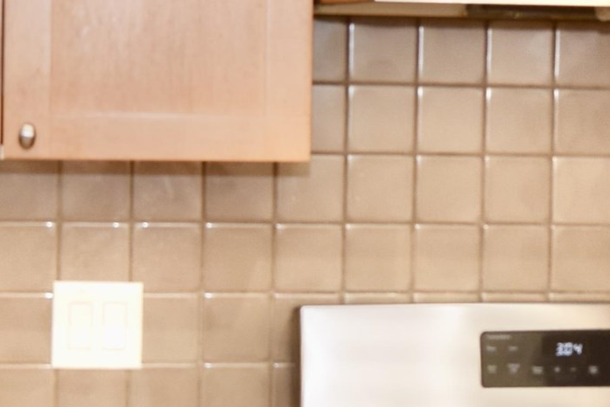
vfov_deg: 11.5
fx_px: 2017
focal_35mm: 119
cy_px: 154
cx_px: 530
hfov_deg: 17.0
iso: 100
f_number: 5.3
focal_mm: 18
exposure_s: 1/60
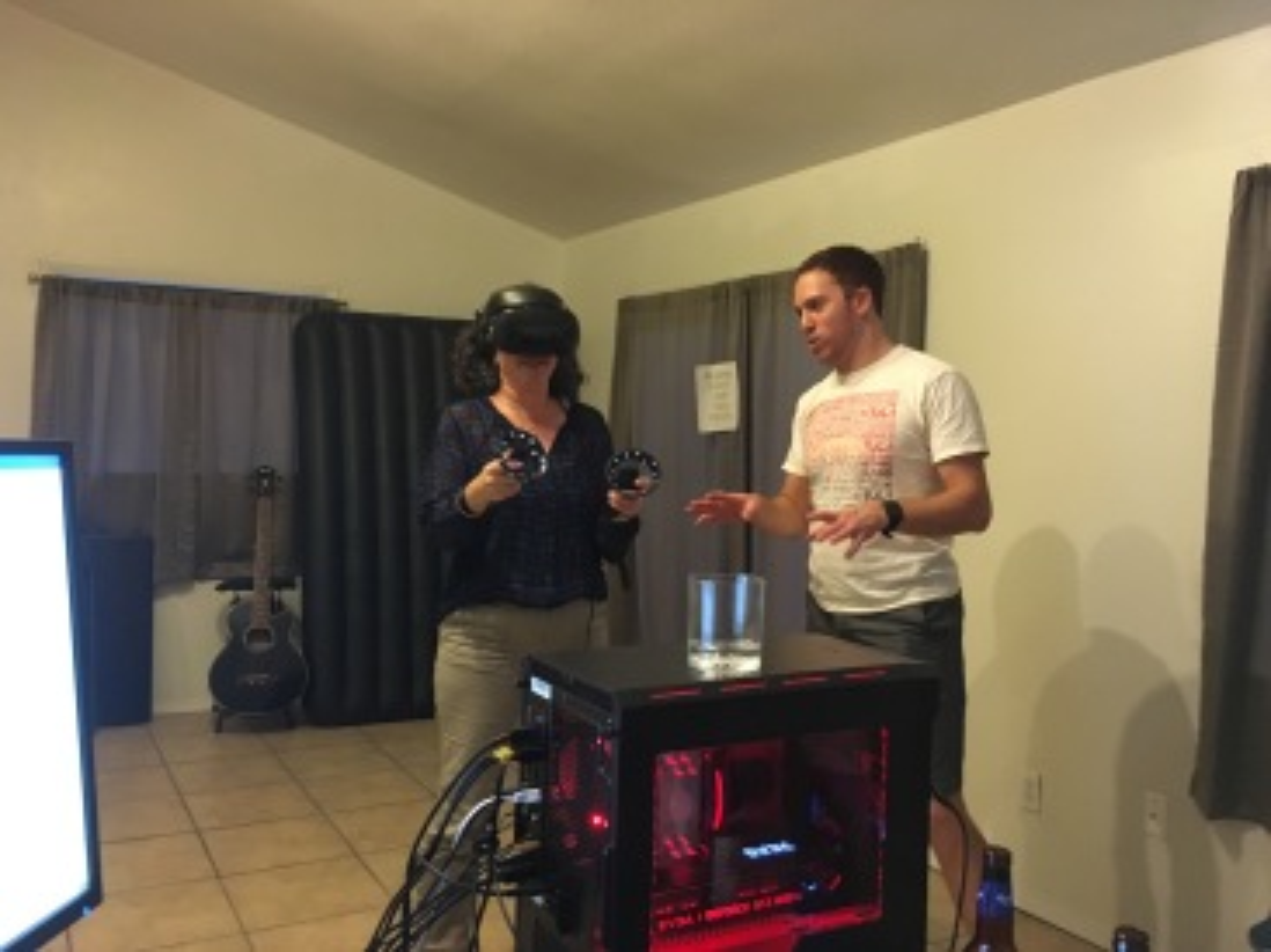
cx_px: 636
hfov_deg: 61.7
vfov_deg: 48.2
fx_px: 1064
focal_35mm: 29
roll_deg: -1.4
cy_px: 476
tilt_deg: -2.7
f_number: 2.2
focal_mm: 4.15
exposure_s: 1/15
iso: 320
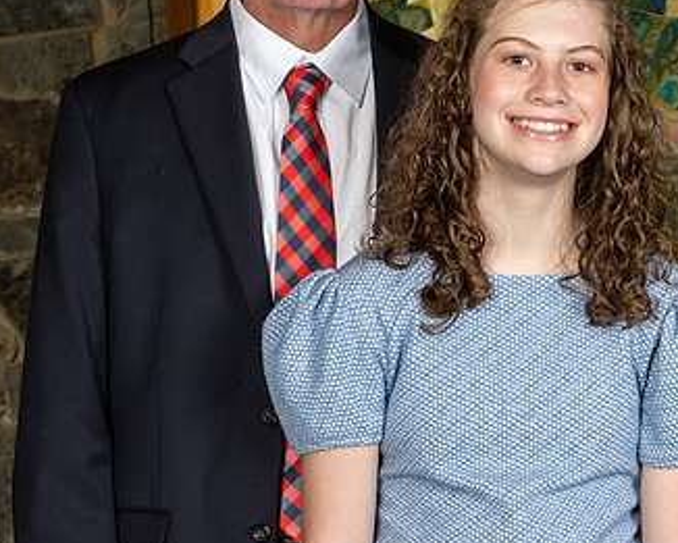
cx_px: 624
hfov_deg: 12.4
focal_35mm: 154
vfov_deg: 10.0
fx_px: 3091
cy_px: 203
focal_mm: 45
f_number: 6.3
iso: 640
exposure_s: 1/200
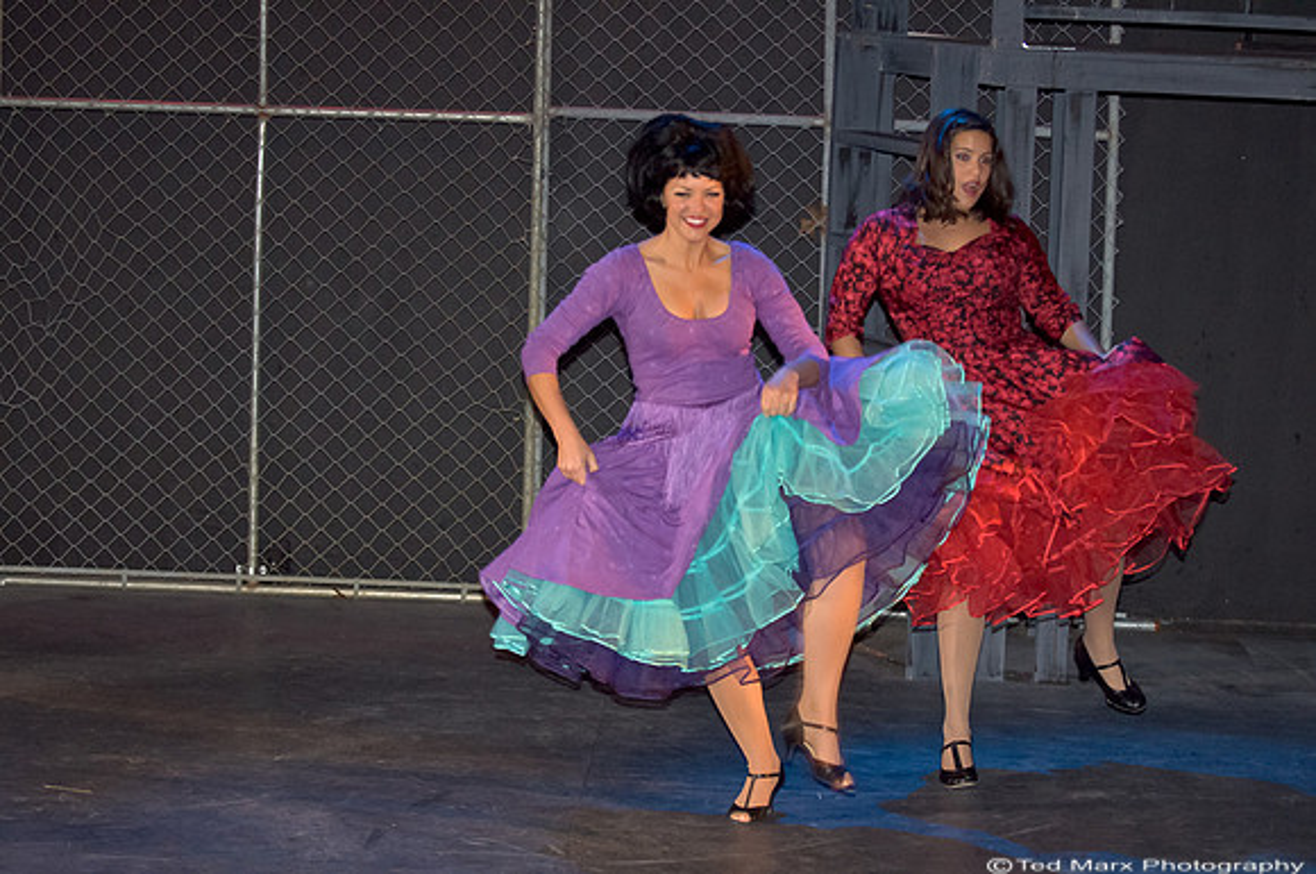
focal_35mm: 105
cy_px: 437
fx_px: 3833
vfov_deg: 13.0
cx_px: 658
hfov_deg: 19.5
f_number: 2.8
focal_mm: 70
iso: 3200
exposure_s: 1/100
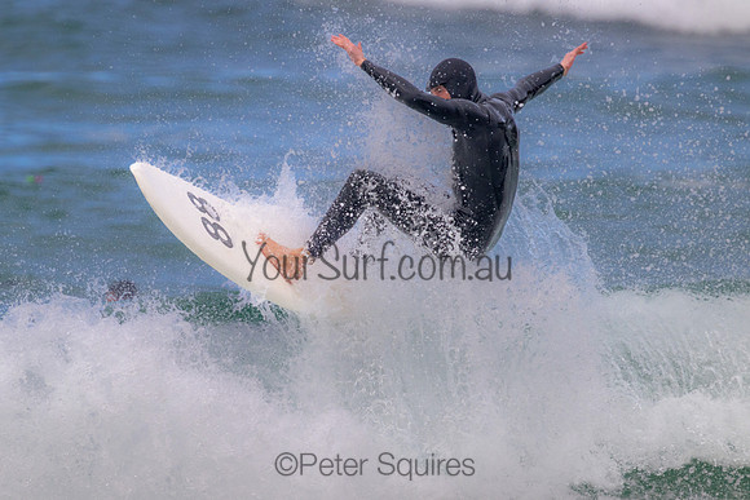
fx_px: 18587
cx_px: 332
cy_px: 250
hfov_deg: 2.3
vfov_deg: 1.5
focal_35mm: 892
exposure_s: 1/1250
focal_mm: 800
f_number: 11
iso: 1600
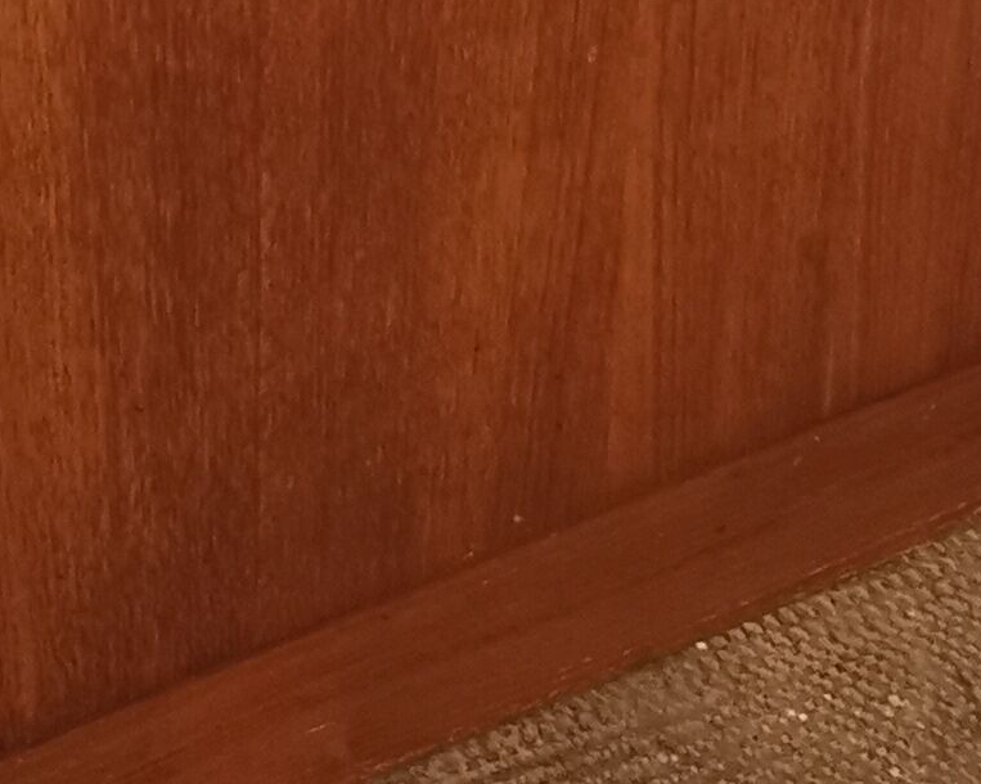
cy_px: -943
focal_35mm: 126
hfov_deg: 15.1
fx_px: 3657
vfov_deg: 10.8
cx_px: 73
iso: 500
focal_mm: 5.56
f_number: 1.6
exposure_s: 1/30
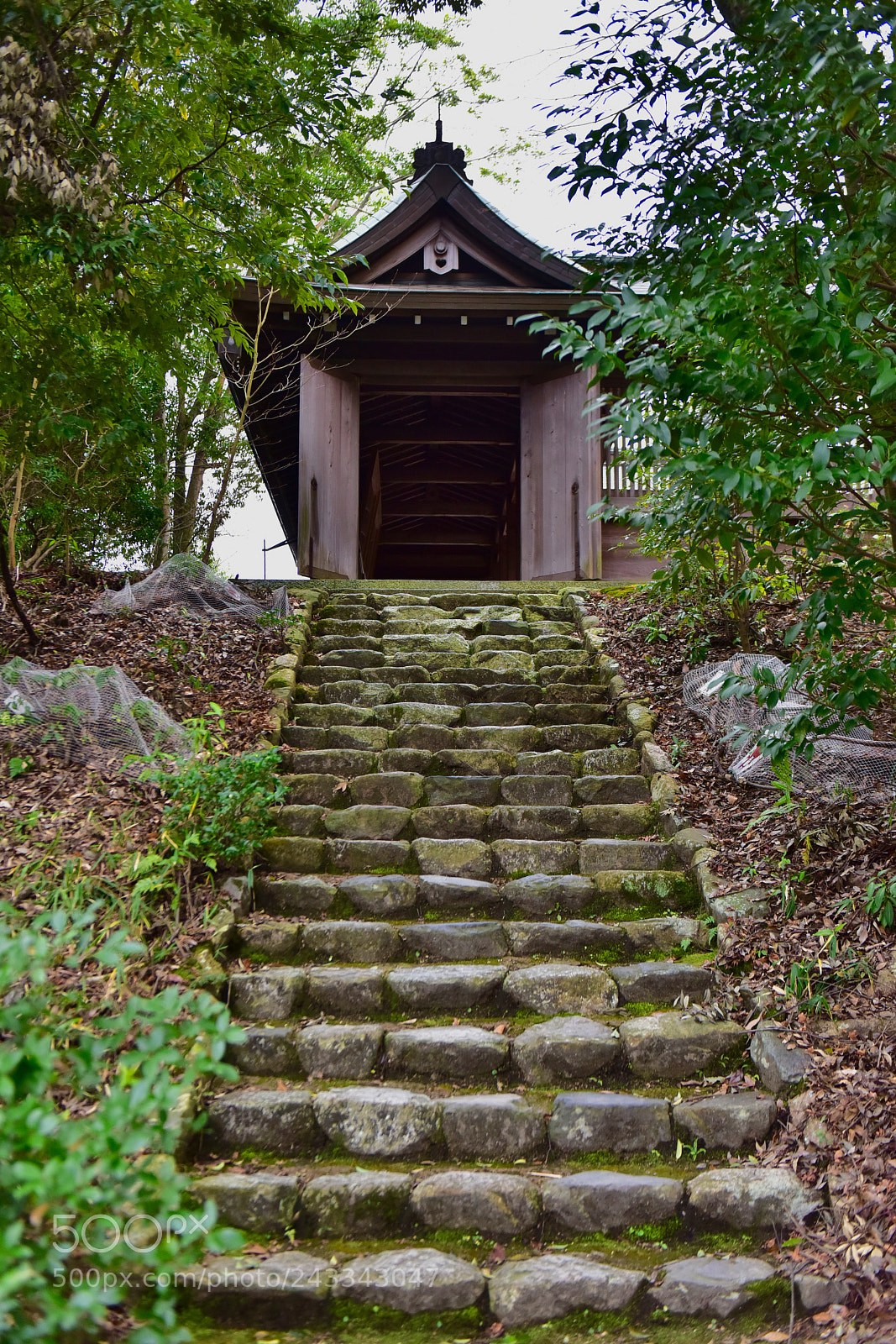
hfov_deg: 33.4
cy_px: 672
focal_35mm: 40
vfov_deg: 48.5
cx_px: 448
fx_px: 1493
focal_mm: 40
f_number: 2.8
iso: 1000
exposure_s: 1/400
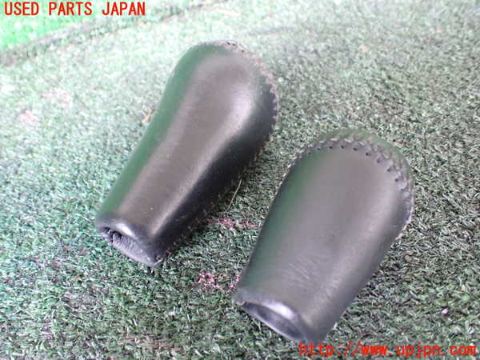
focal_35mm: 30
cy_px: 180
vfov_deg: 46.8
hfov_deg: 60.0
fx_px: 416
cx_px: 240
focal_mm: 5.4
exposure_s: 1/30
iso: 1000
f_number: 2.3
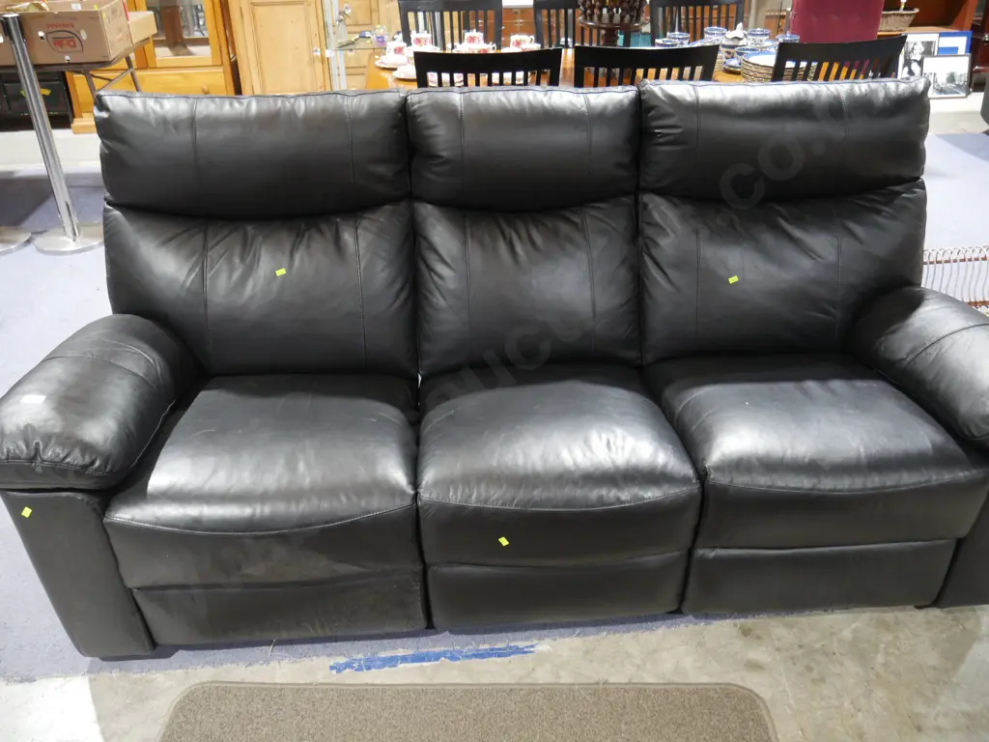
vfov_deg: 49.7
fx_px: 800
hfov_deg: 63.4
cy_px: 371
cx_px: 494
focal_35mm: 28
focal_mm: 14
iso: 1600
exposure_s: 1/60
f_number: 3.5
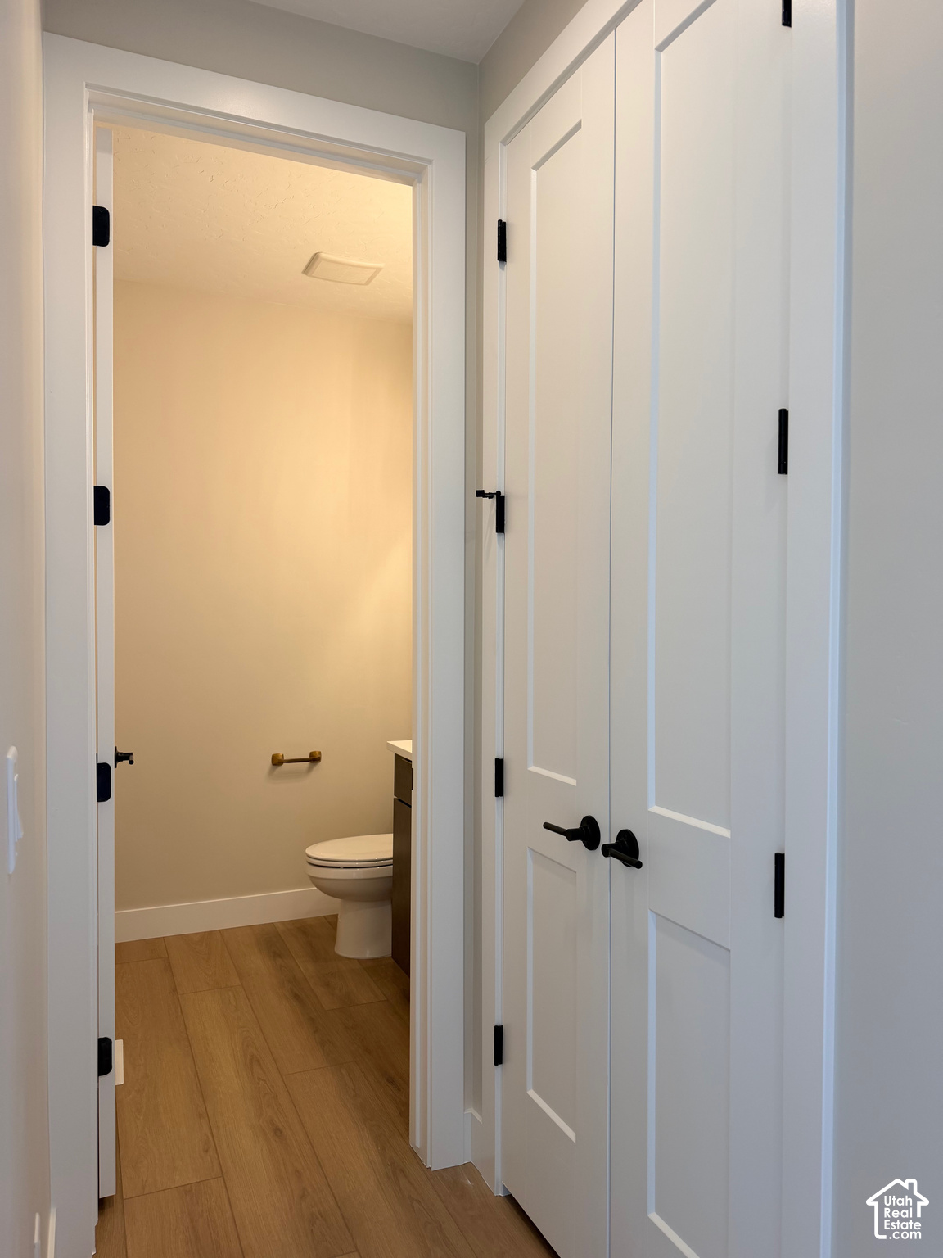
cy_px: 629
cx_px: 472
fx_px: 872
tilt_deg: -1.1
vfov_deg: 71.6
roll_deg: +0.0
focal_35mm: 24
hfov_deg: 56.8
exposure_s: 1/120
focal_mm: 6.76
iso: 80
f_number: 1.78
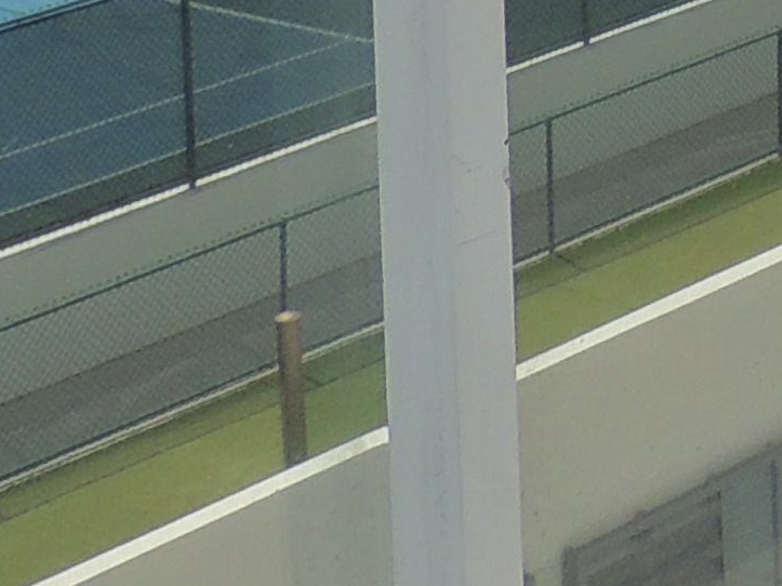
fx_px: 3456
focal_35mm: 153
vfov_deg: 8.7
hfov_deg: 11.5
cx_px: 1604
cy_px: -870
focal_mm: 4.3
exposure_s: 1/1600
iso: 100
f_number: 3.7
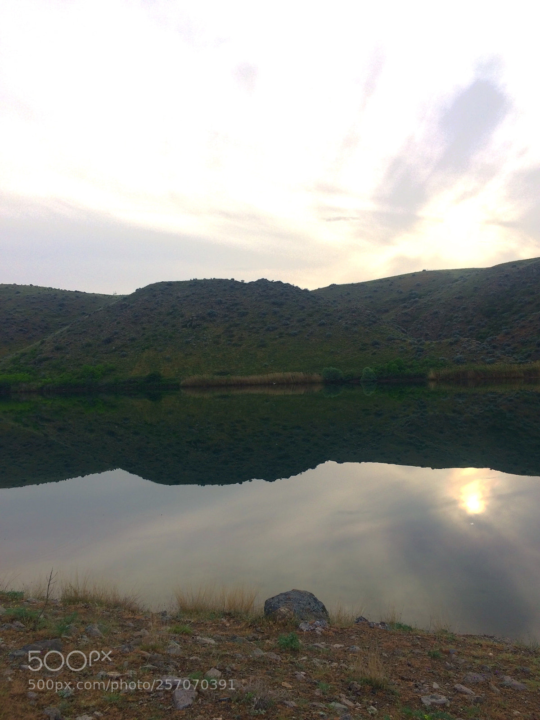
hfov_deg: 48.2
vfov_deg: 61.7
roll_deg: +1.8
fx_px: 603
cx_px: 270
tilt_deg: -4.8
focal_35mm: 29
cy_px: 360
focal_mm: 4.15
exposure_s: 1/348
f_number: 2.2
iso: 32
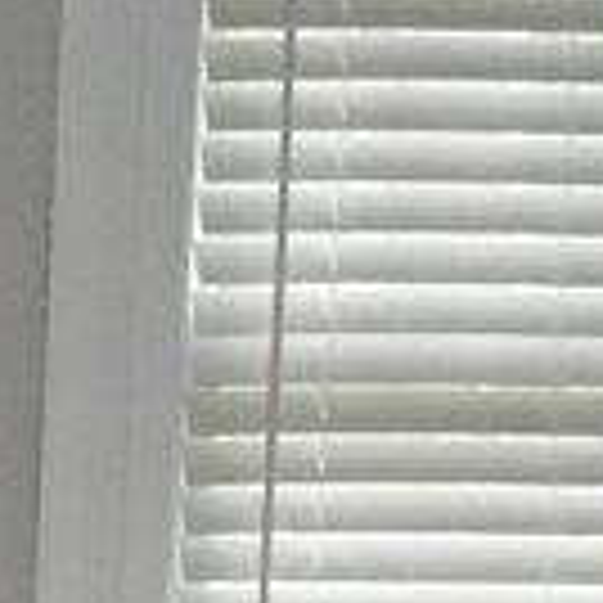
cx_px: -1062
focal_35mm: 219
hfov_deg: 7.3
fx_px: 4316
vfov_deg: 7.7
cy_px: 1177
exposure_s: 1/60
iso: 3200
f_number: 3.5
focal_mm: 18
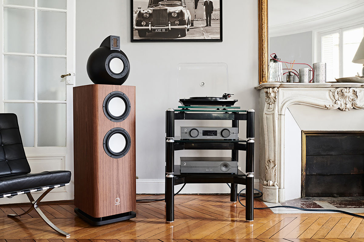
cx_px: 182
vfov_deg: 37.8
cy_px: 121
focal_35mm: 35
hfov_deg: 54.4
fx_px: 354
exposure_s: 1/13
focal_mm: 35
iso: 400
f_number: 8
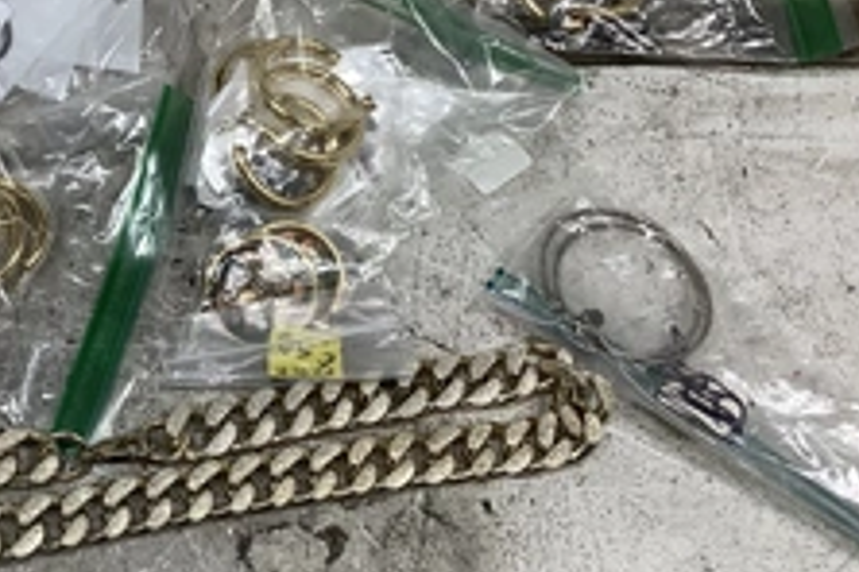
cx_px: 108
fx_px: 1384
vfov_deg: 23.3
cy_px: 356
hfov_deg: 33.0
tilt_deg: -69.4
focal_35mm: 58
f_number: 2.4
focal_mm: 3.3
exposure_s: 1/120
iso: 50
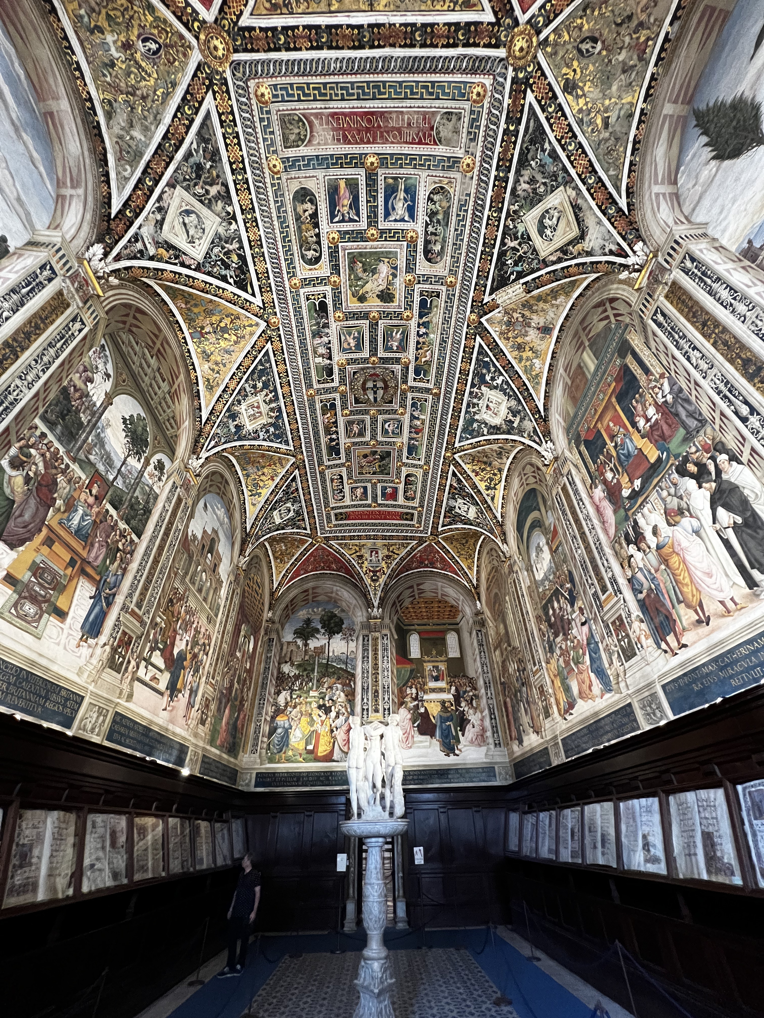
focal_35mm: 13
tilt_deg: +38.1
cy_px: 509
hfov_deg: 89.9
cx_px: 382
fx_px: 383
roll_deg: +1.3
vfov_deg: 106.2
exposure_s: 1/50
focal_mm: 1.57
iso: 500
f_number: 1.8
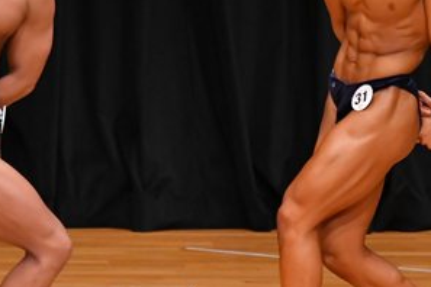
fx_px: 8895
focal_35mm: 743
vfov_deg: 1.9
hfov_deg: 2.8
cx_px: 390
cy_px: 113
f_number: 5.6
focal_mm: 190
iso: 4000
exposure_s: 1/400
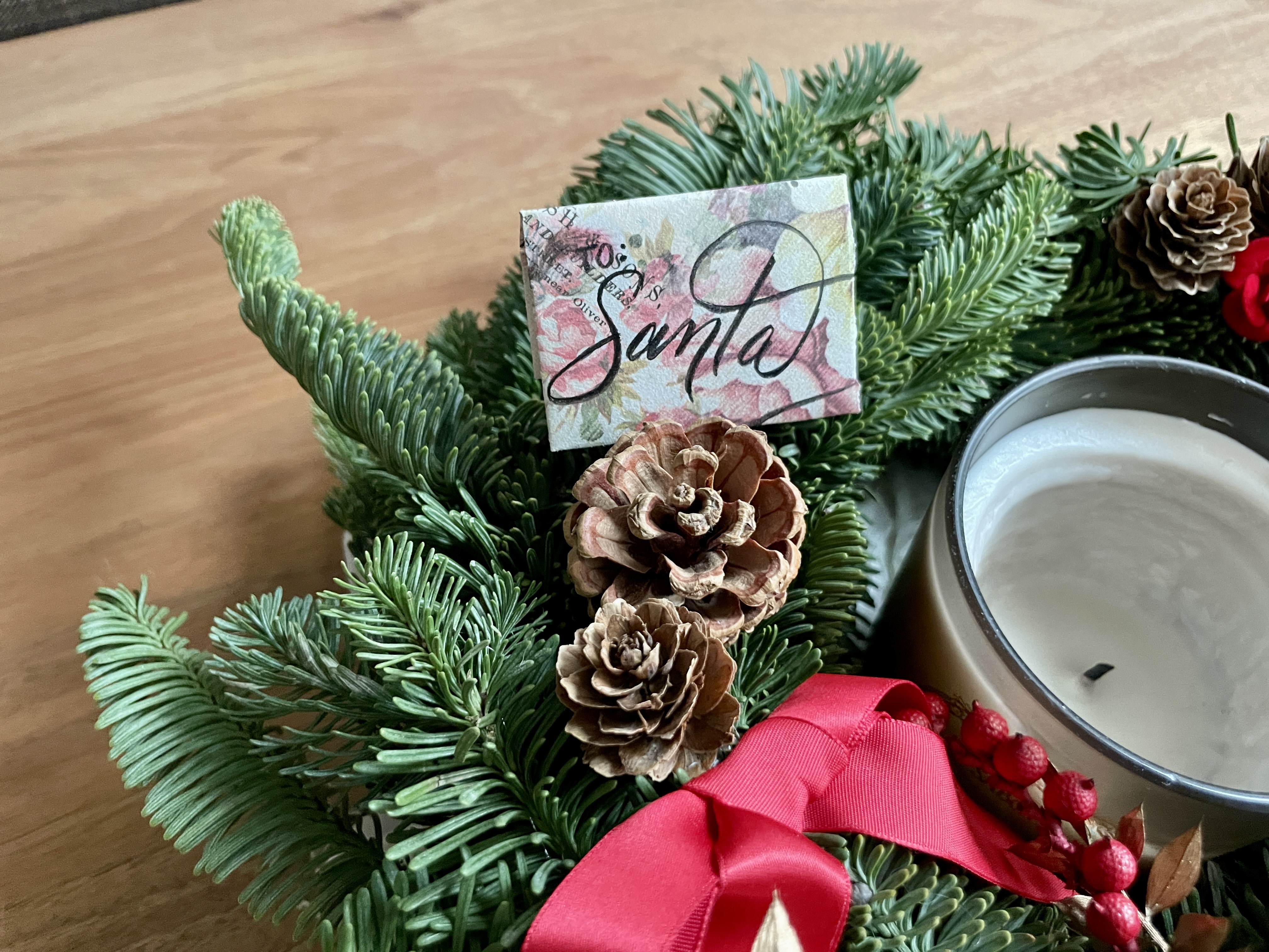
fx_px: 953
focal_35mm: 26
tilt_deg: -56.7
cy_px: 476
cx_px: 634
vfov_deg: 53.1
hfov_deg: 67.3
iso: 640
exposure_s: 1/34
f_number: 1.6
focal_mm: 4.2
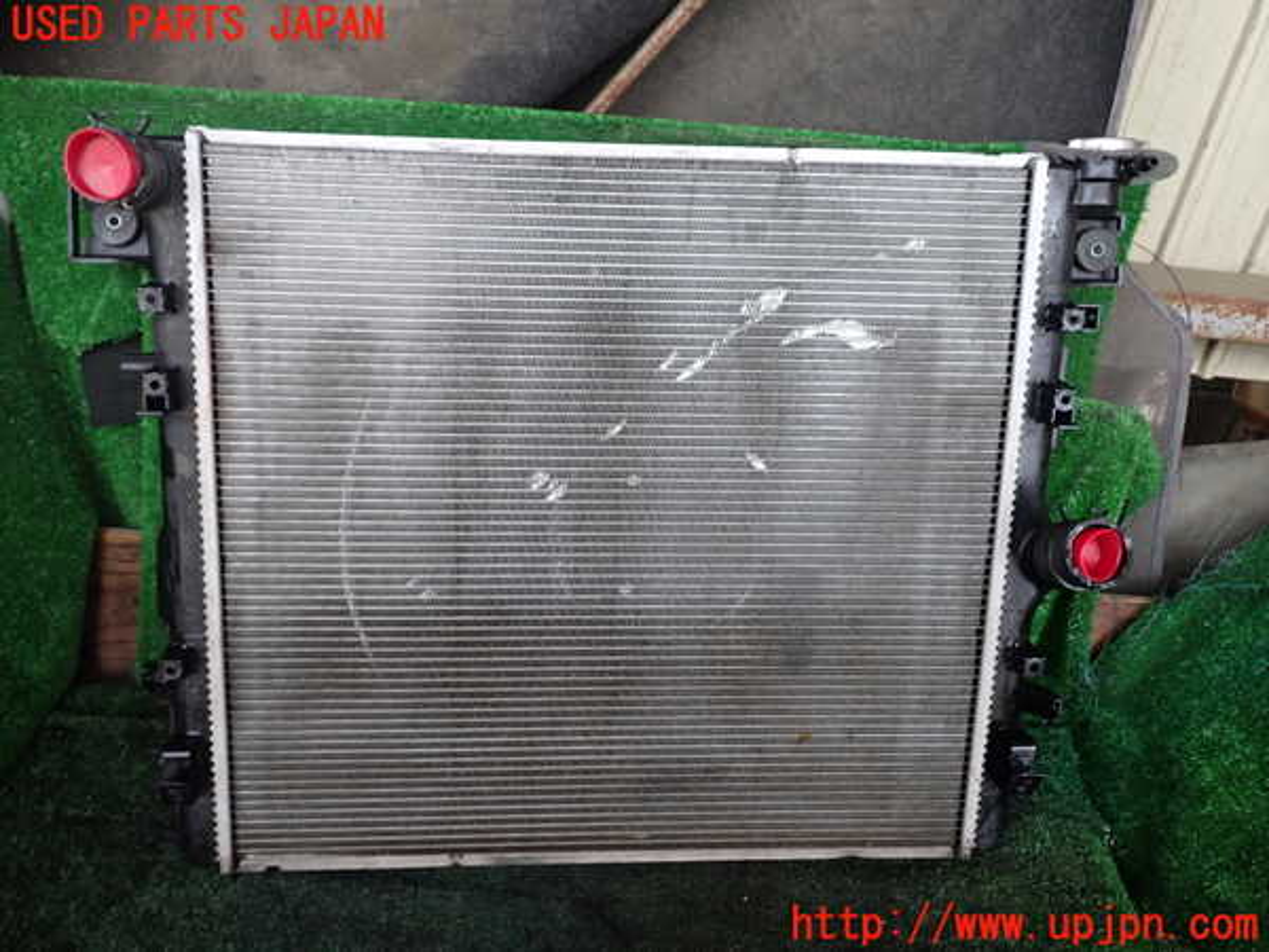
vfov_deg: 46.8
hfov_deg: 60.0
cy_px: 476
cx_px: 634
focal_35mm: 30
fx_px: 1100
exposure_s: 1/30
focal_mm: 5.4
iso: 250
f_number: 2.3
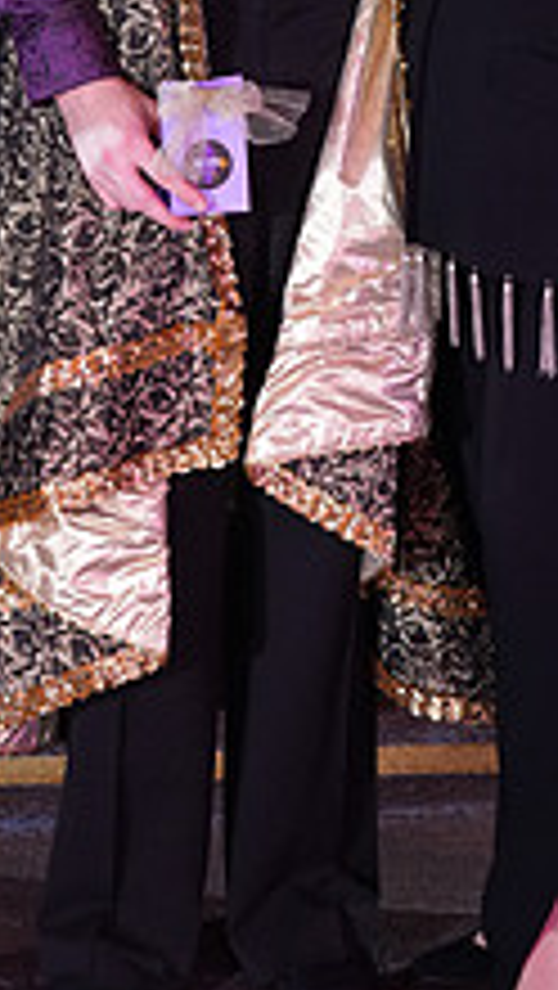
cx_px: 421
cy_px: -180
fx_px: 3335
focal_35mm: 127
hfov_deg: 9.5
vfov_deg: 16.2
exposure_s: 1/200
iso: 2500
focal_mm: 46
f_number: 5
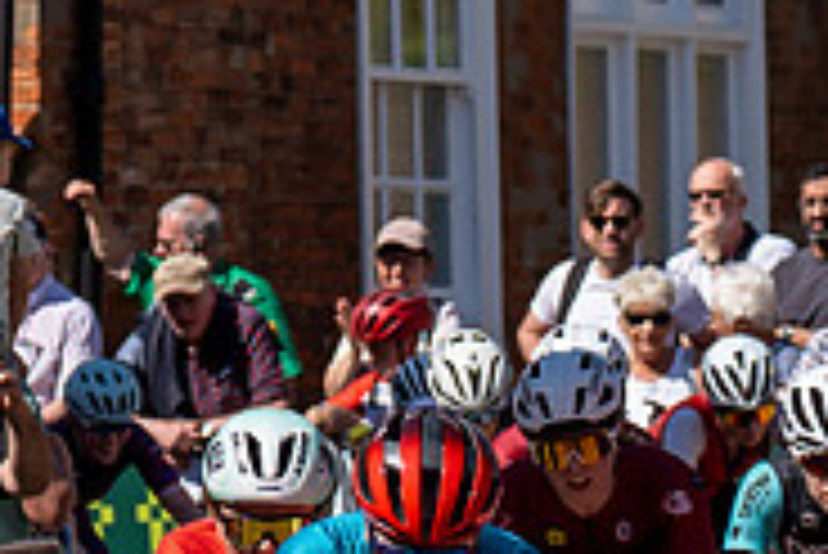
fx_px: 12360
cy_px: 298
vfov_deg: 2.6
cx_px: 320
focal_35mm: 537
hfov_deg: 3.8
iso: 100
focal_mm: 70
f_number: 4
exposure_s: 1/1250
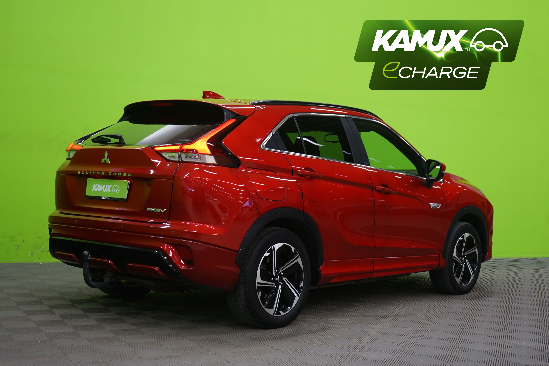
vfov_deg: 27.5
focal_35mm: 49
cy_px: 183
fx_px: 747
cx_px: 274
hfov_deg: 40.3
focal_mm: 49
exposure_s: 1/8
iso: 400
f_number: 5
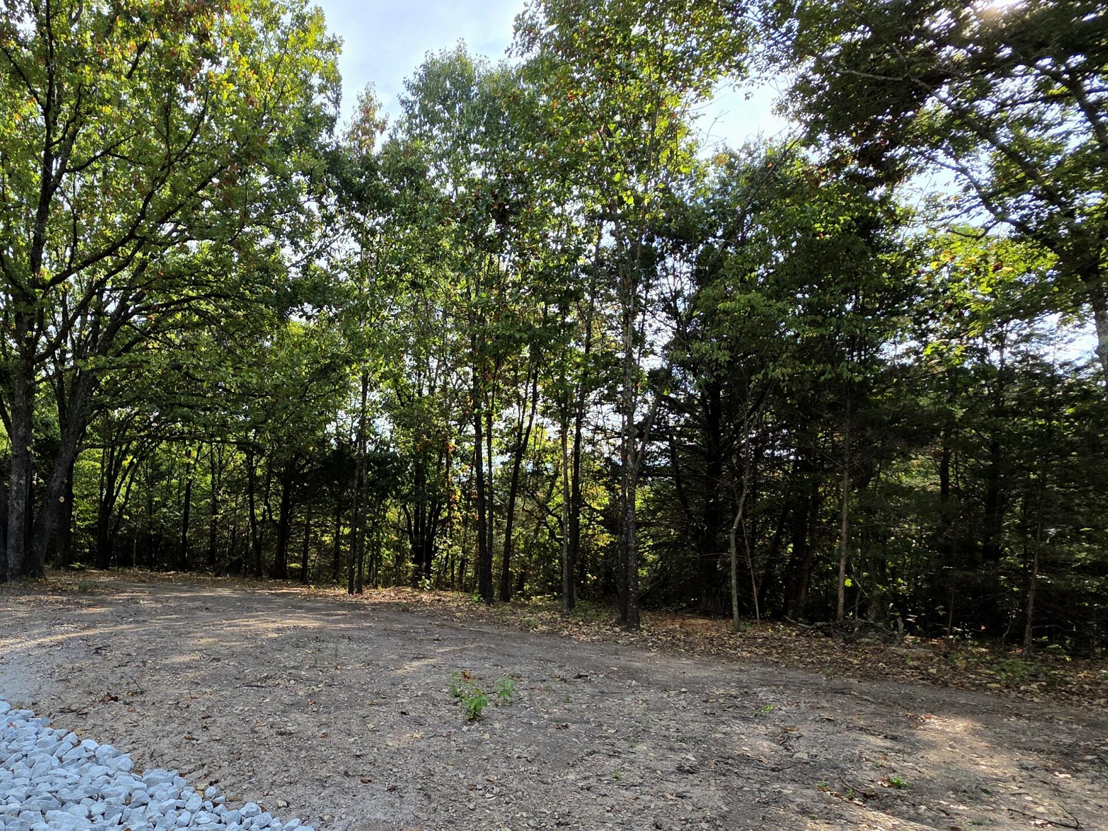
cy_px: 547
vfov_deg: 64.4
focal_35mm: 20
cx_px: 331
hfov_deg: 77.9
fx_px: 640
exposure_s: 1/1111
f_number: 1.9
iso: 40
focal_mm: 2.2
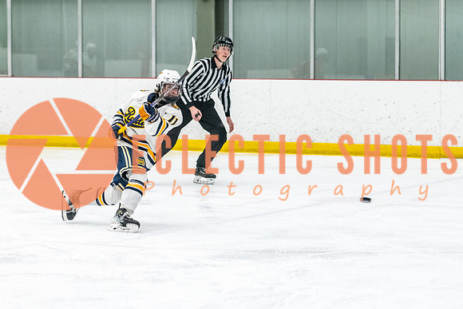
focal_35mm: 148
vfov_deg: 9.3
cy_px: 157
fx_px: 1898
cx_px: 151
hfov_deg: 13.9
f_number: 2.8
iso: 3200
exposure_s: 1/800
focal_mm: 95
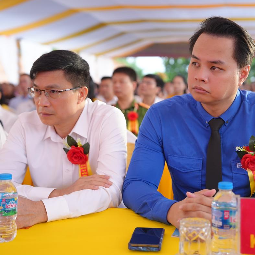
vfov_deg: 30.0
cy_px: 128
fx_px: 475
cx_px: 153
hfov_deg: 30.0
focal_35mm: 57
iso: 640
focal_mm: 44
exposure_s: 1/160
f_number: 2.8
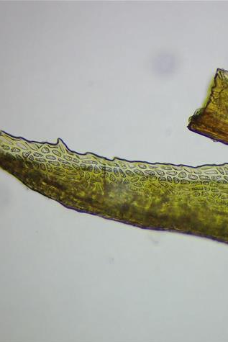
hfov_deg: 11.5
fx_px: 1130
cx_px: 114
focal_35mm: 119
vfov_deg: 17.2
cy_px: 172
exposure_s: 1/160
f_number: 4.5
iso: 200
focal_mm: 15.41
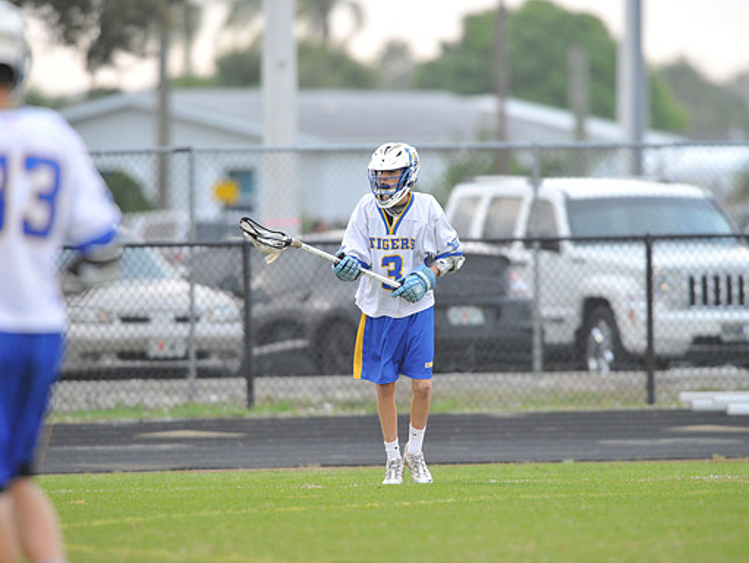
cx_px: 403
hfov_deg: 3.6
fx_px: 11801
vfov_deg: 2.7
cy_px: 282
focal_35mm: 545
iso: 3200
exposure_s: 1/400
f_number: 4.8
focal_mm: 500
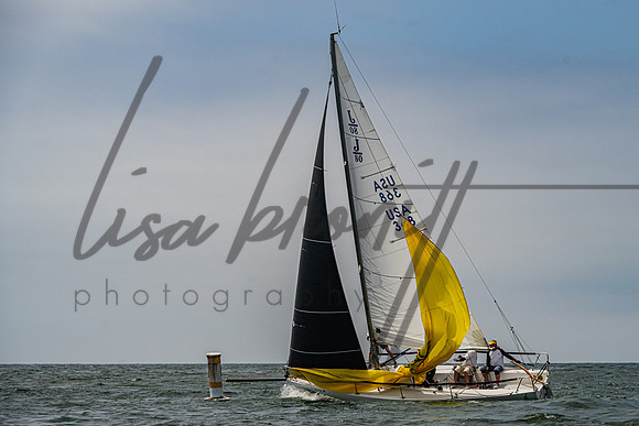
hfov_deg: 12.7
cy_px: 217
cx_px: 382
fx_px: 2864
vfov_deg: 8.5
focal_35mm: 161
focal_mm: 130
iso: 500
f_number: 8
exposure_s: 1/4000
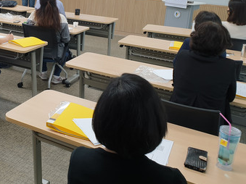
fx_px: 327
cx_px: 34
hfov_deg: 38.9
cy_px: 33
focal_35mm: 46
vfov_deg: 30.6
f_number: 2.4
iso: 80
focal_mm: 4.3
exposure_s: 1/60
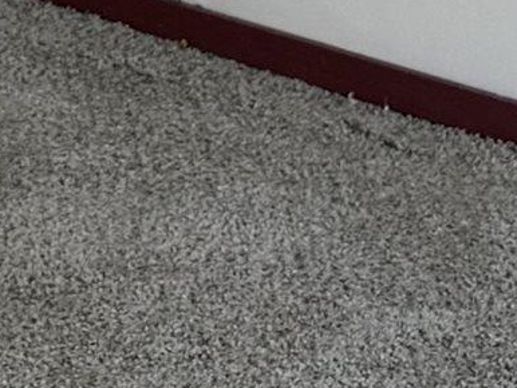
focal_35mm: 191
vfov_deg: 7.0
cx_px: -220
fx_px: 2854
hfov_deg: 10.1
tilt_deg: -1.8
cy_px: -775
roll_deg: +2.1
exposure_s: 1/82
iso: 200
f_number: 1.78
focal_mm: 6.76
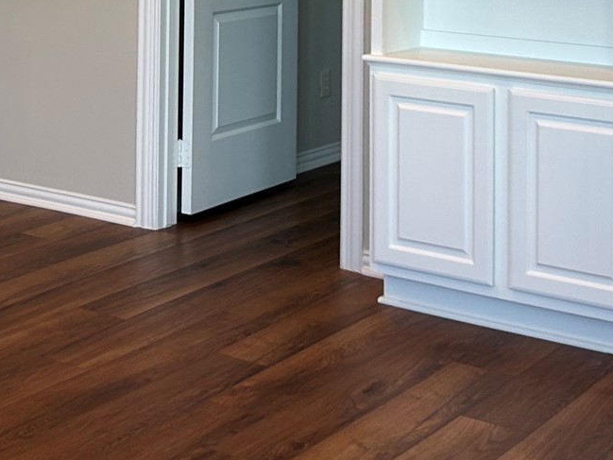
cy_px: -139
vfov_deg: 16.9
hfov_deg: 23.8
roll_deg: -0.7
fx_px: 1452
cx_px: 231
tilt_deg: -0.9
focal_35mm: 82
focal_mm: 5.7
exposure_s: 1/60
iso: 80
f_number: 1.5
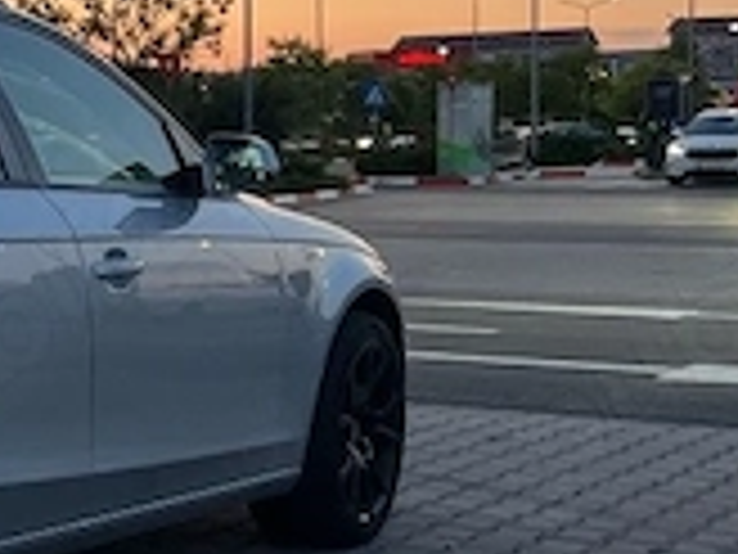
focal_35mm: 95
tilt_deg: -3.5
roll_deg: +0.1
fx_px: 2025
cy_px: 284
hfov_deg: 18.1
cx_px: -410
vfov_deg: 15.6
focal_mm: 5.7
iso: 50
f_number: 1.5
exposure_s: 1/100
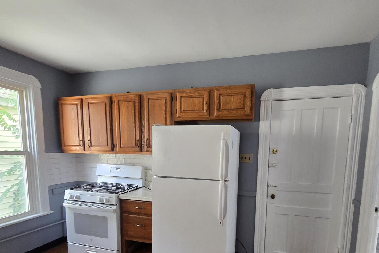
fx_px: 200
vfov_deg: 62.0
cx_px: 195
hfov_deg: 86.9
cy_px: 179
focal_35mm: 19
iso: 250
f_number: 2.2
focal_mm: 2.2
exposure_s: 1/60
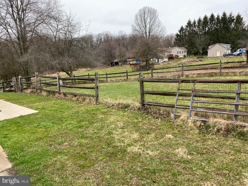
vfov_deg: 53.1
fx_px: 186
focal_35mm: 26
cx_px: 124
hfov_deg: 67.3
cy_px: 93
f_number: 1.8
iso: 32
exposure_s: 1/255
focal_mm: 4.25
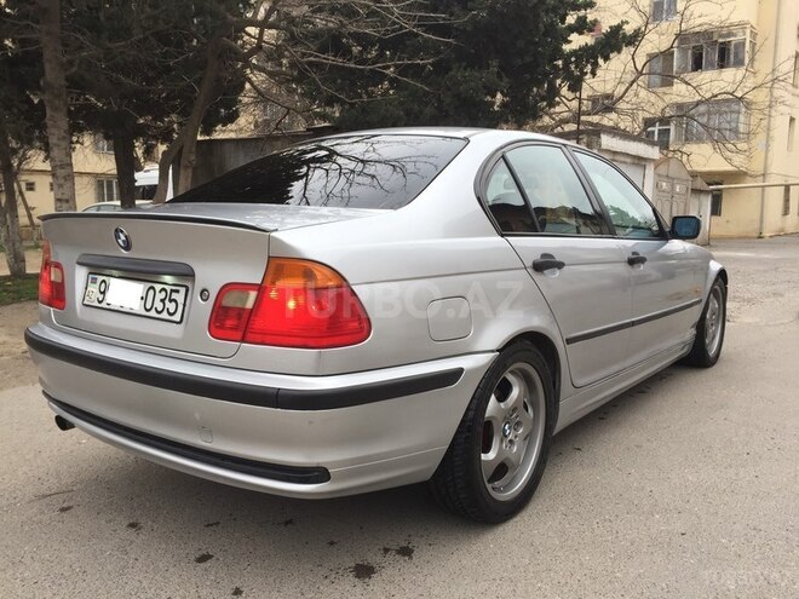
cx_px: 400
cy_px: 300
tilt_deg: -8.7
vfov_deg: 48.2
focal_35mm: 29
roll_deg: -1.5
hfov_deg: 61.7
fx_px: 669
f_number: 2.2
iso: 32
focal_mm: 4.15
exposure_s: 1/246
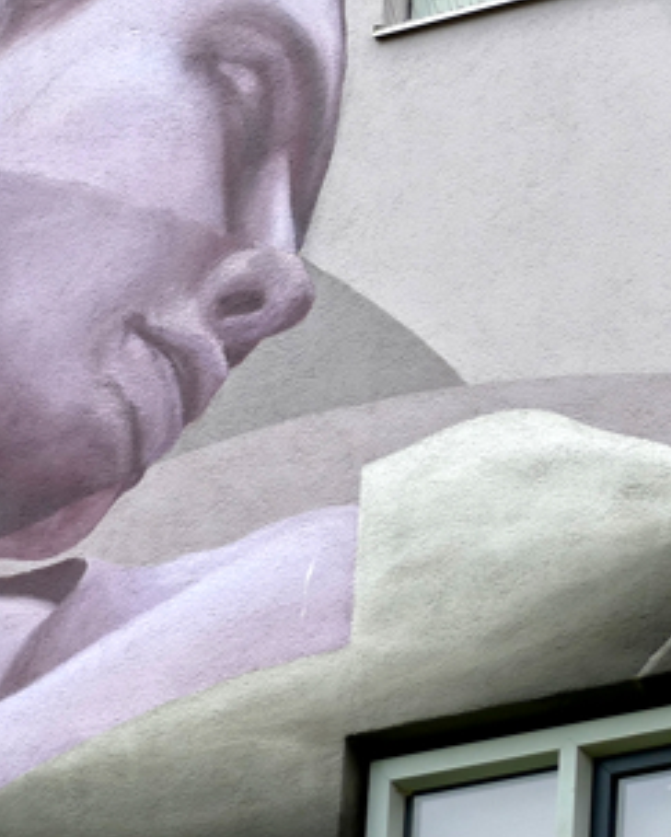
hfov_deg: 4.6
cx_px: 450
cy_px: 847
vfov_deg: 5.7
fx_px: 8403
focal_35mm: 339
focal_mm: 39.2
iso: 125
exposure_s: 1/400
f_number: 3.9
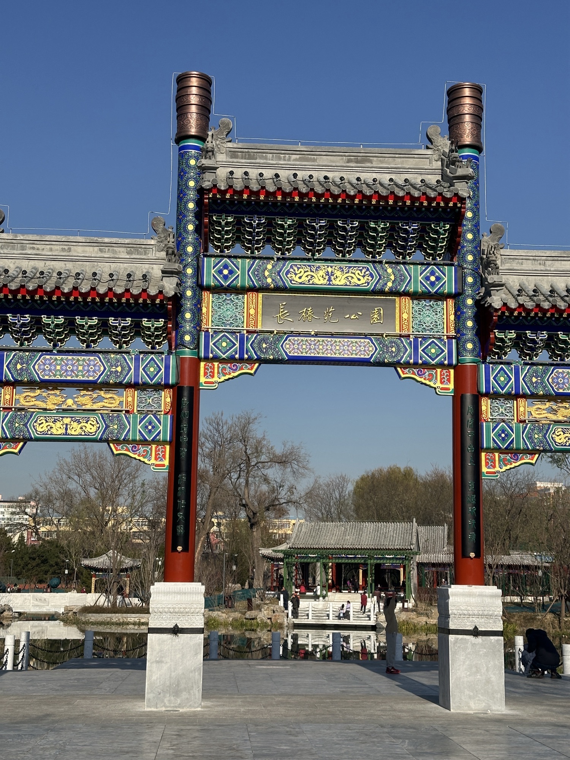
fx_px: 1054
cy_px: 380
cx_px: 285
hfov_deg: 30.3
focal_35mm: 48
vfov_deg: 39.7
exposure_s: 1/5882
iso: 64
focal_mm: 6.86
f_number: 1.78
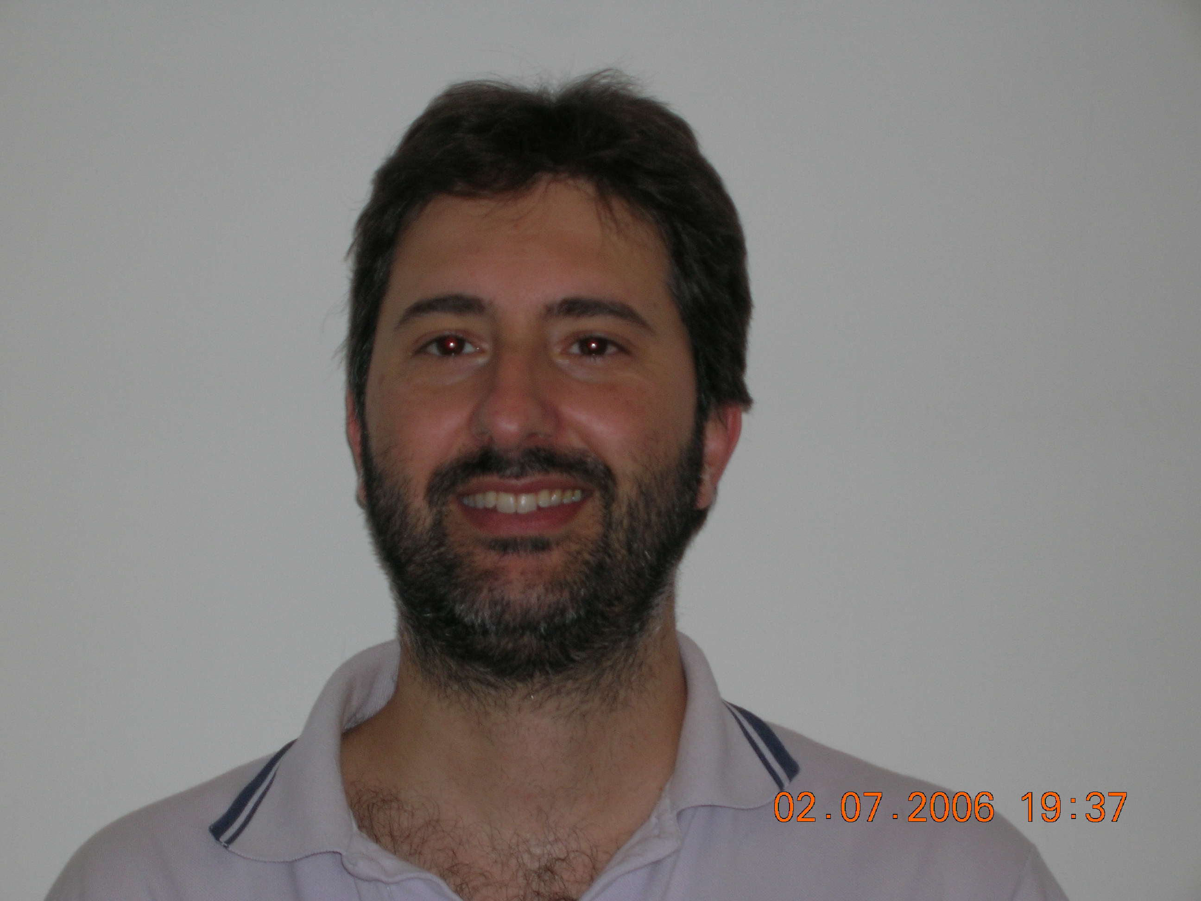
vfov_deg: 14.5
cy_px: 450
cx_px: 600
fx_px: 3539
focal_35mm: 102
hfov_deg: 19.3
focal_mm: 17.1
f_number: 4.9
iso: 50
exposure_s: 1/60.1
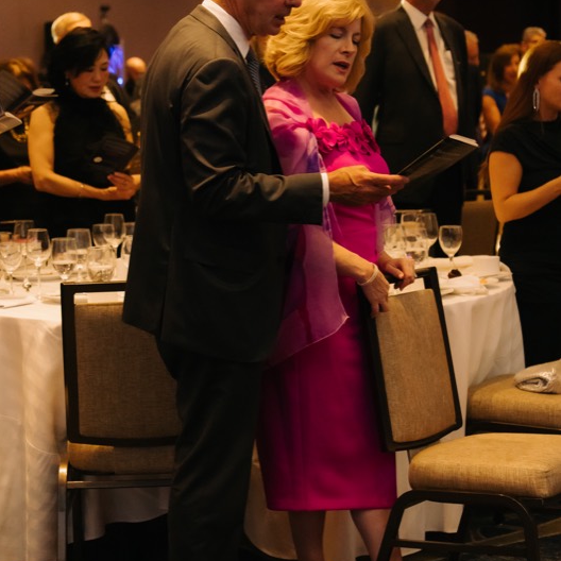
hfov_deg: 18.4
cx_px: 279
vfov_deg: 18.4
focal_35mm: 95
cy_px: 286
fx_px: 1735
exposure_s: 1/100
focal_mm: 49
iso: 6400
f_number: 3.2
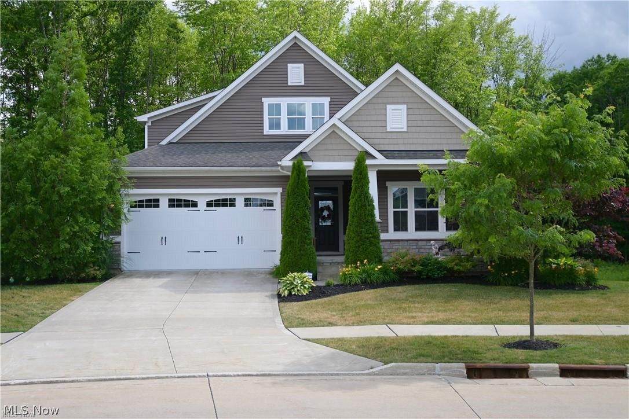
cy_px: 210
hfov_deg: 47.2
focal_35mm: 41
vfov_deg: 32.4
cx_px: 314
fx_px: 721
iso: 200
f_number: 4.5
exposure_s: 1/800
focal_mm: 27.5
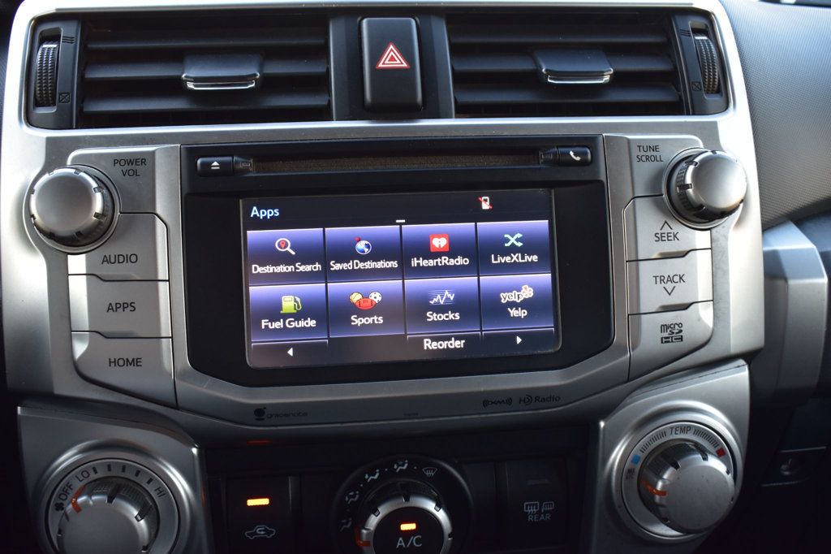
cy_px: 277
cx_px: 416
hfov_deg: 53.1
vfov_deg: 36.8
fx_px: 831
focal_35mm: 36
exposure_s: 1/15
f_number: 6.3
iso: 640
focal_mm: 24
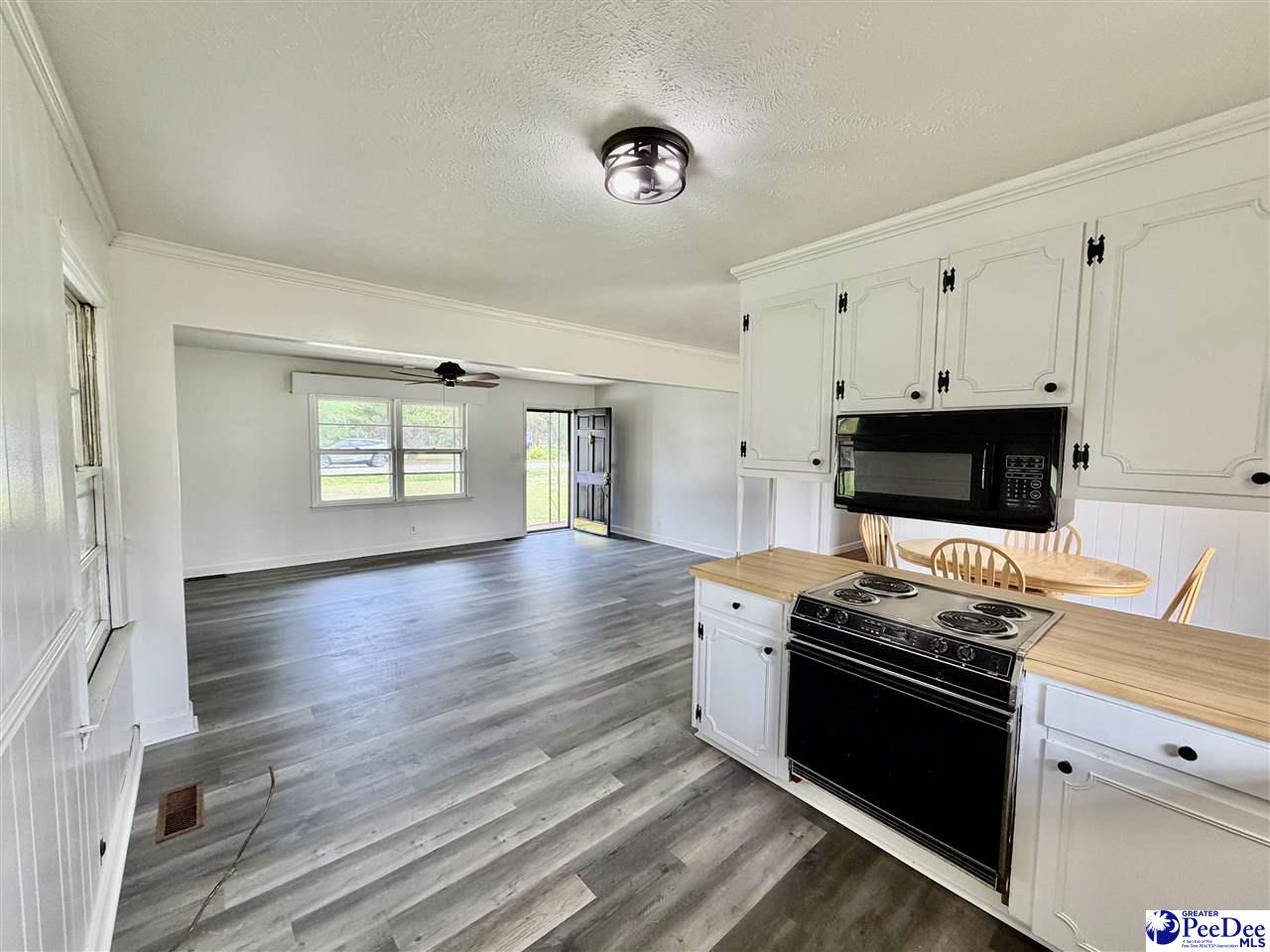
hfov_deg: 102.1
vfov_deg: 85.6
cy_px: 476
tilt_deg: -5.4
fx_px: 513
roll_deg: +0.1
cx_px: 635
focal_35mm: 14
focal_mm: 2.22
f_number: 2.2
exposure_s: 1/120
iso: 160
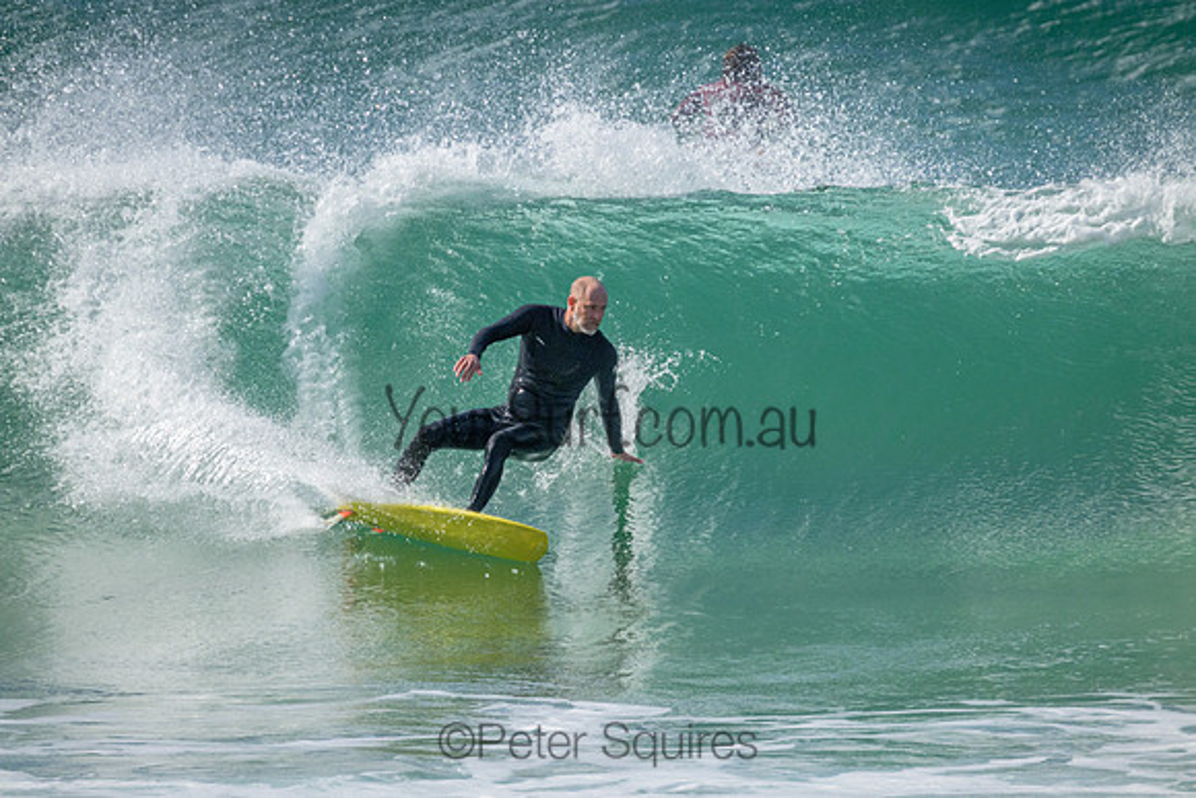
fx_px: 26583
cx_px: 598
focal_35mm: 800
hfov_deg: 2.6
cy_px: 399
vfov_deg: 1.7
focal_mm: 800
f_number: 11
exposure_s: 1/1250
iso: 2200
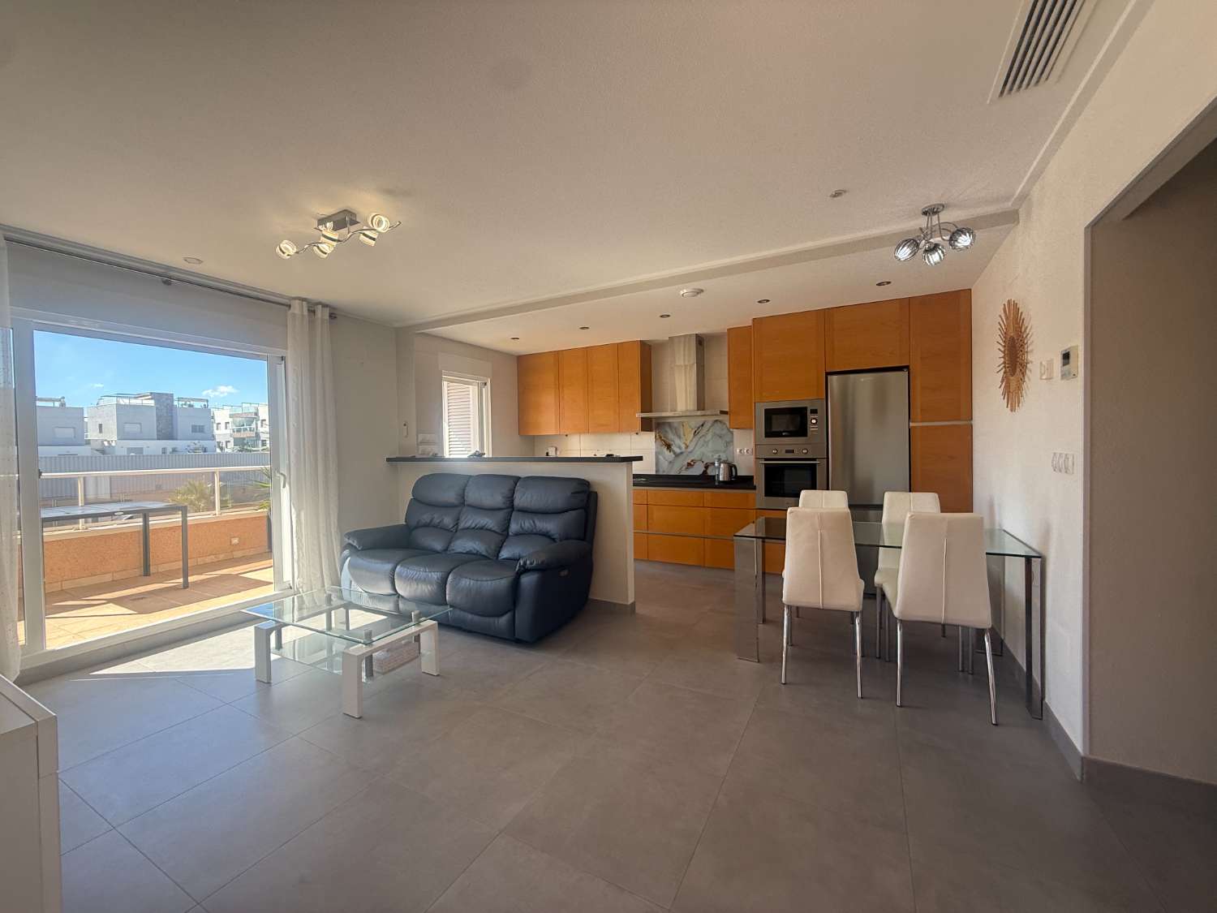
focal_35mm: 14
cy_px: 456
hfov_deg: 102.1
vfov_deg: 85.7
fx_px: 492
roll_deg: +0.5
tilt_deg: -1.4
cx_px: 608
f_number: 2.2
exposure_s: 1/241
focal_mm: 2.22
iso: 64
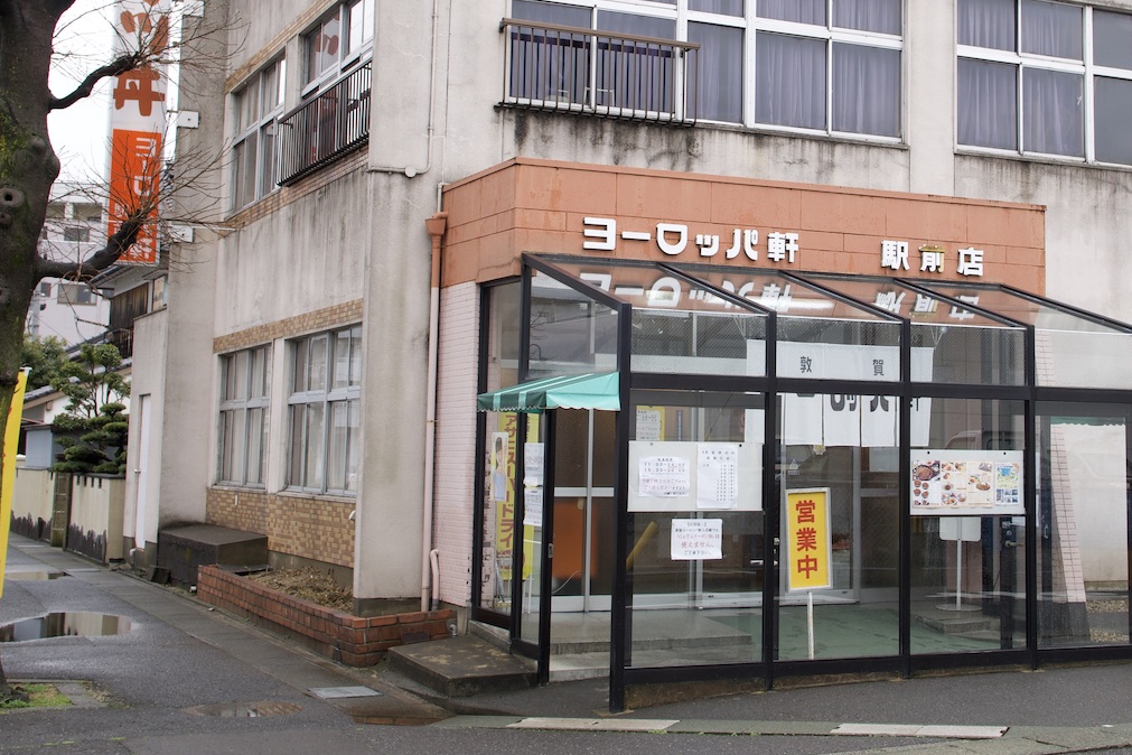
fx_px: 1792
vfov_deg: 23.7
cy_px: 240
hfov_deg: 34.8
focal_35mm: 57
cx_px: 735
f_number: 5.6
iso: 100
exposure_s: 1/60
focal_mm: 24
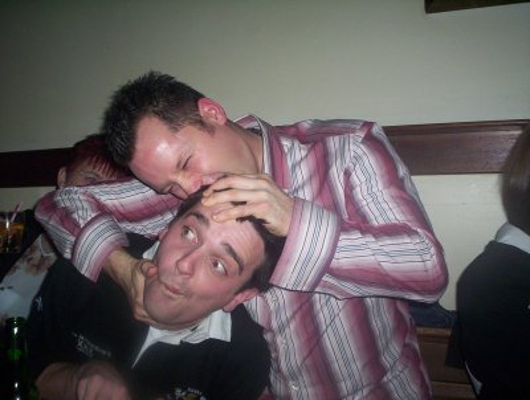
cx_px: 265
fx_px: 583
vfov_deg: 37.9
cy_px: 200
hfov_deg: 48.9
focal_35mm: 38
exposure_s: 1/60
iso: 140
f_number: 4.5
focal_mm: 4.99
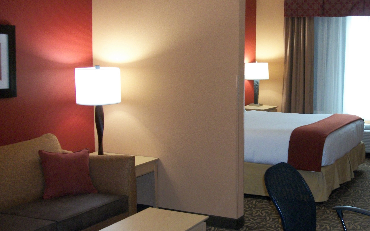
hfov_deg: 40.2
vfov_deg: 26.3
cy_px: 123
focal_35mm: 49
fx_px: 494
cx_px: 266
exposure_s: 1/30
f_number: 2.9
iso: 160
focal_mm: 5.7
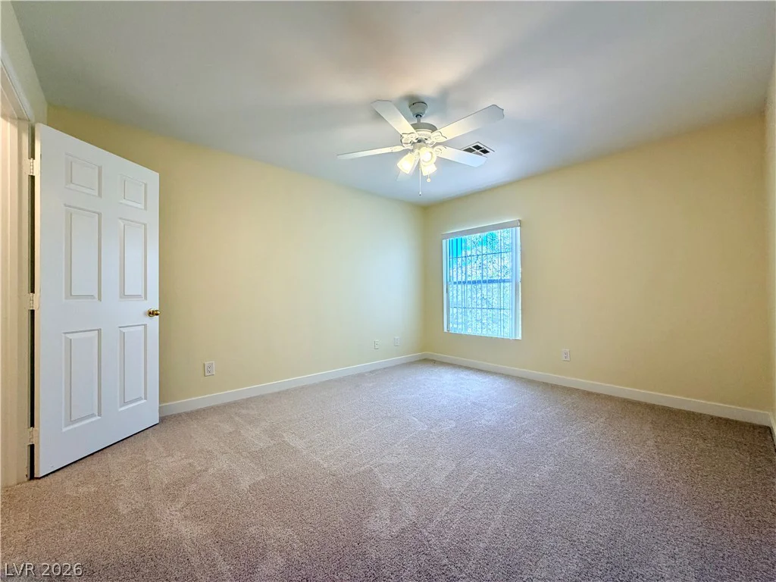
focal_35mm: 14
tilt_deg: -0.1
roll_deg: -0.1
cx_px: 388
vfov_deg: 85.7
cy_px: 291
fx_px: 314
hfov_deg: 102.1
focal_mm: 2.22
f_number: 2.2
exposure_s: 1/120
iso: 125
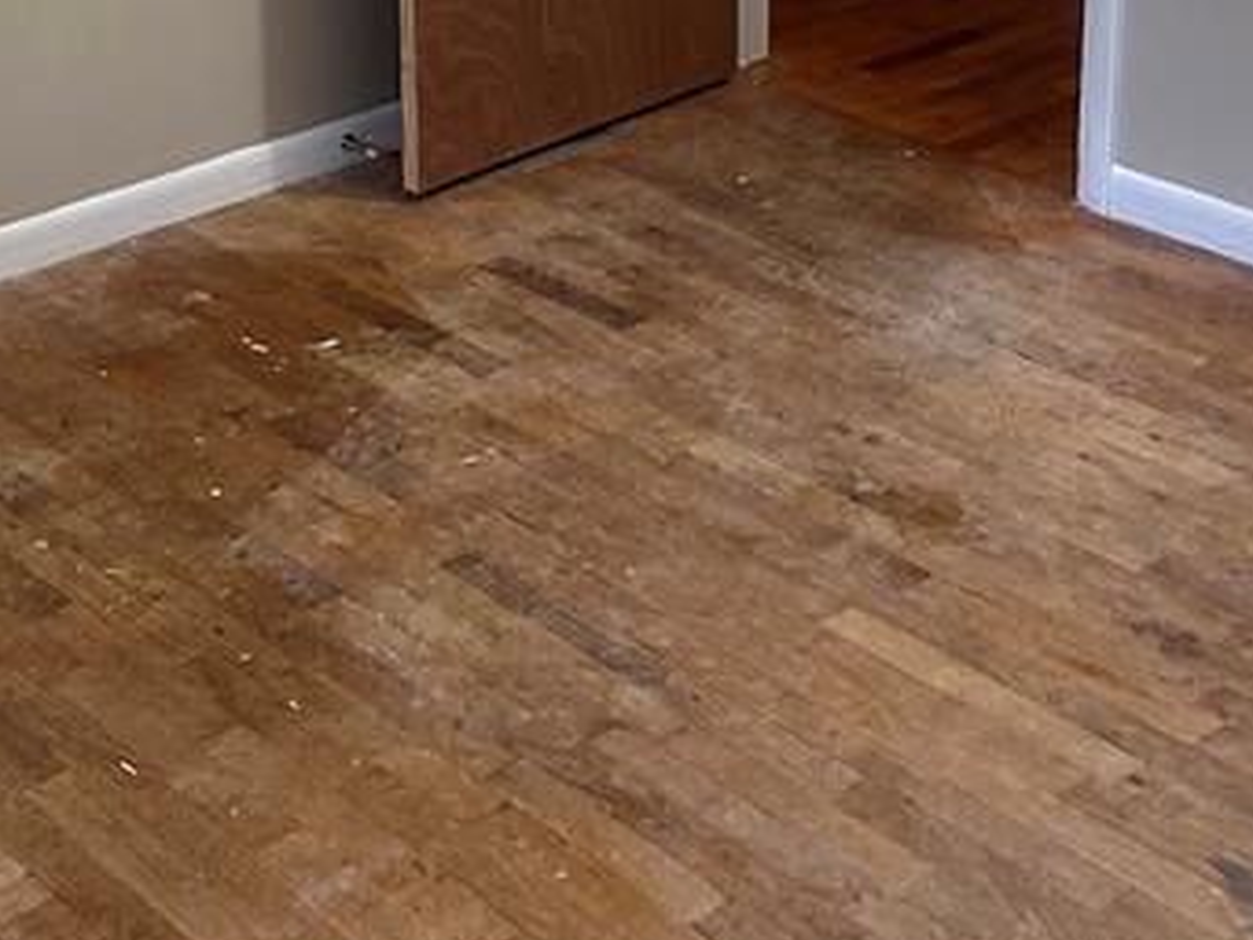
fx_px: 2607
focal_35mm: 72
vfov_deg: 19.5
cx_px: 518
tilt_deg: -15.9
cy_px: -121
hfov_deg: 27.0
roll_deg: +0.3
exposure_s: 1/60
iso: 250
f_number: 1.78
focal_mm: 6.86
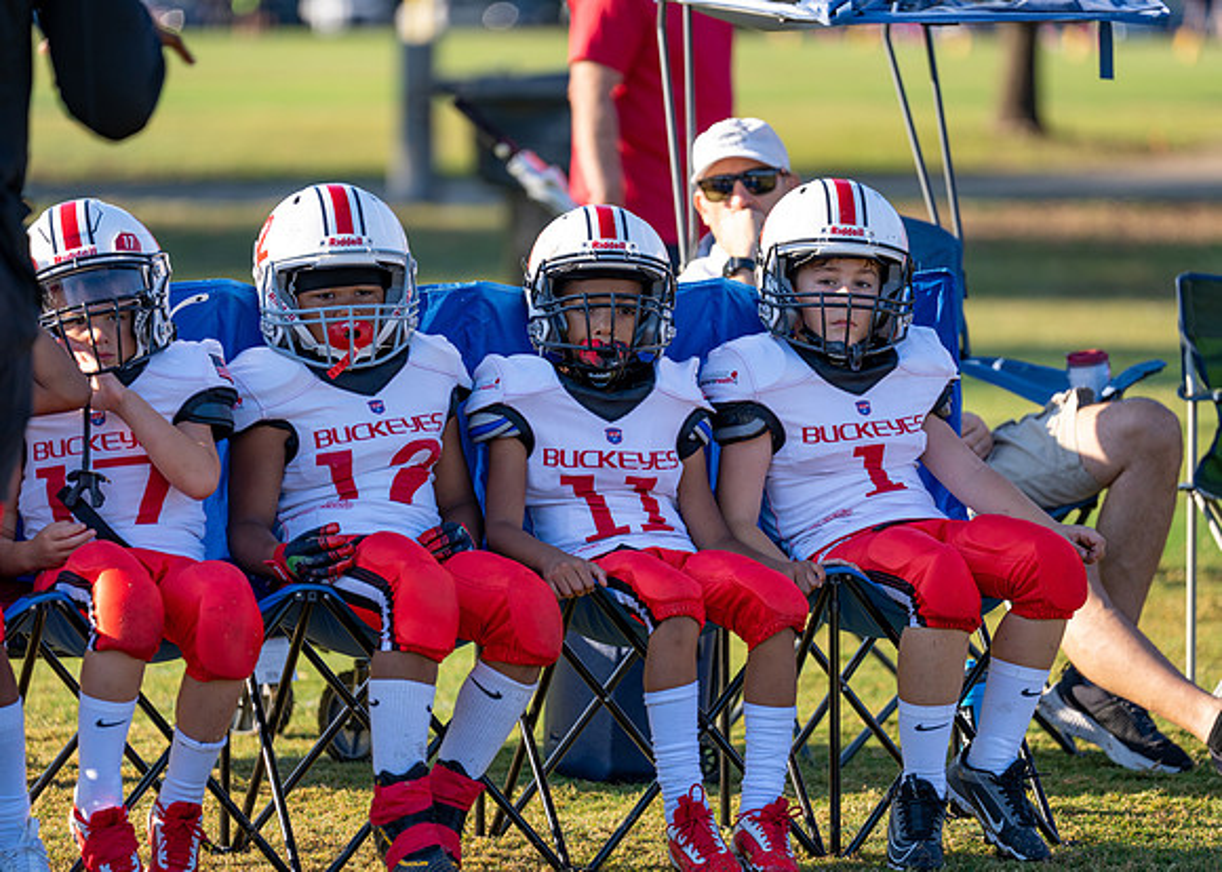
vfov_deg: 7.4
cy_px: 436
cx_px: 611
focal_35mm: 194
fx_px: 6726
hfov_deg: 10.4
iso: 100
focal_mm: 185
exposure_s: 1/640
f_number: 2.8
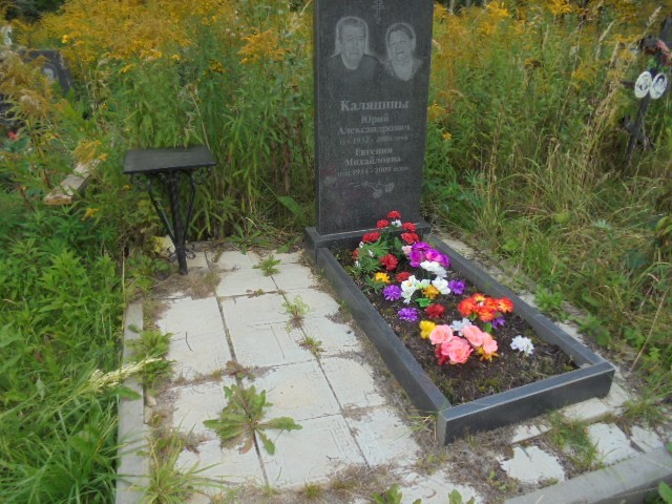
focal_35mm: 26
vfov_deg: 53.1
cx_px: 336
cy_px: 252
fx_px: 505
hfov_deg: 67.3
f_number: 3.5
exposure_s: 1/250
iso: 100
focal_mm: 4.6
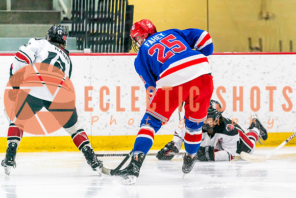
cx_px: 250
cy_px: 140
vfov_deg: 4.0
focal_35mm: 344
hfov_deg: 6.0
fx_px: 2828
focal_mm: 200
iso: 3200
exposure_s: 1/1250
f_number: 2.8
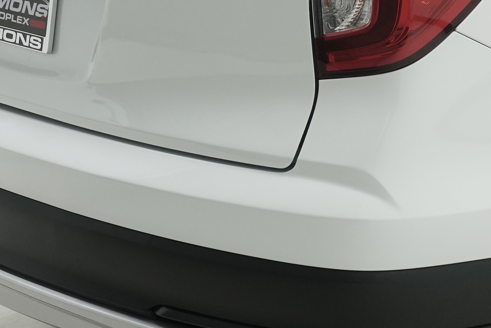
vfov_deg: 13.4
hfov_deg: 19.4
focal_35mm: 101
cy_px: 13
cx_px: 524
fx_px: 1378
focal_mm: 23
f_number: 5.6
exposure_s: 1/200
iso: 800
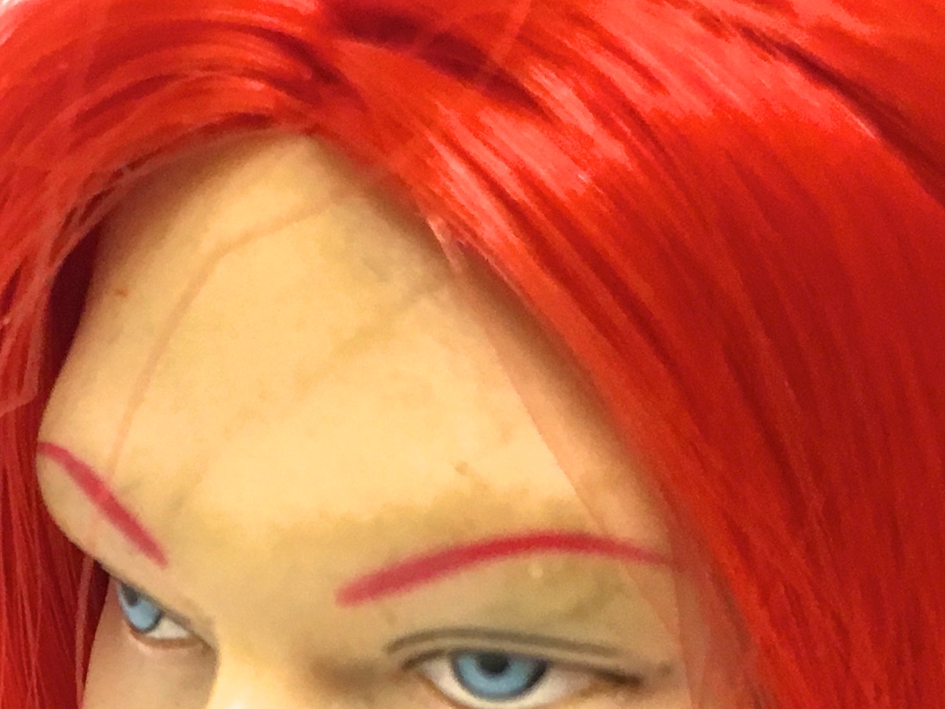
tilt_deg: -15.6
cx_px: 181
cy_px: 840
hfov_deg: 20.0
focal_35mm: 97
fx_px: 2648
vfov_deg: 14.8
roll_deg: -2.1
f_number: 2.2
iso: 125
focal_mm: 4.15
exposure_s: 1/33
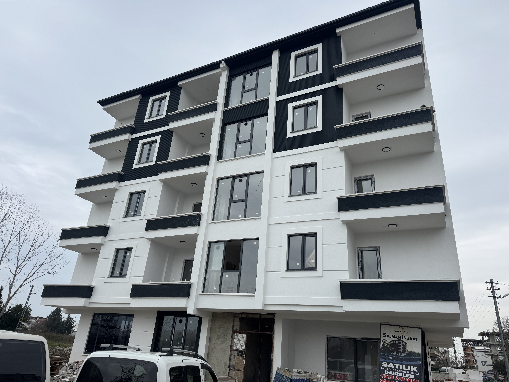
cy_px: 191
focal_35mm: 24
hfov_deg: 71.6
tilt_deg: +23.8
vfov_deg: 56.8
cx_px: 254
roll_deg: -4.4
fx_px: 353
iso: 80
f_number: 1.78
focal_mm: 6.76
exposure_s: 1/2041
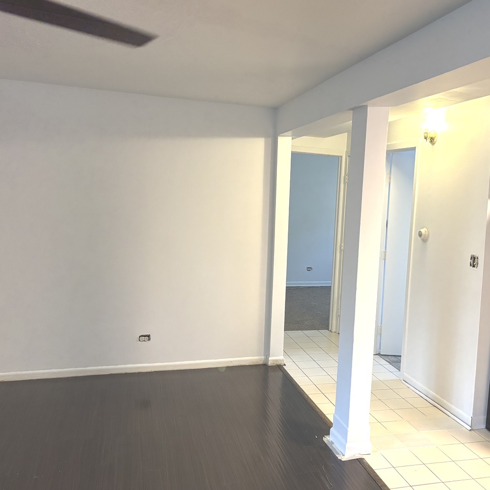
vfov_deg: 49.7
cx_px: 318
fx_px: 528
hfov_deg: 49.1
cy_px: 243
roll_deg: -3.0
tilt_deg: -5.1
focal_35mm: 33
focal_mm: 5.96
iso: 320
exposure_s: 1/60
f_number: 1.6
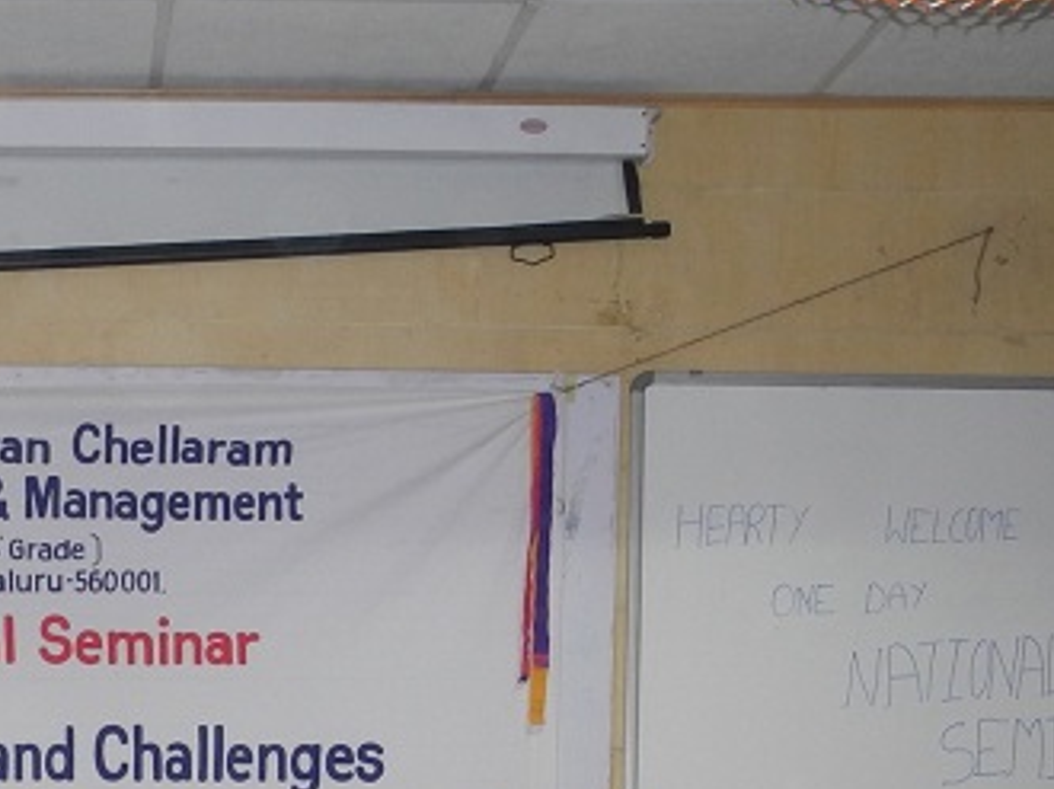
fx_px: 2769
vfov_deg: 15.2
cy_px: 1112
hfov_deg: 20.6
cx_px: -93
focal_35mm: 91
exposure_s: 1/30
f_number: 2.8
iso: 200
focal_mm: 6.4
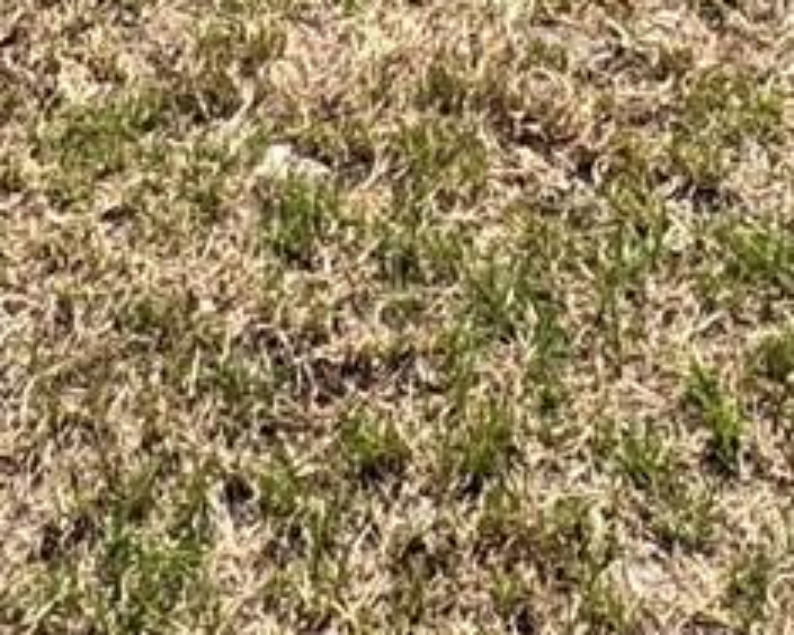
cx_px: 324
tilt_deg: +0.9
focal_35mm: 93
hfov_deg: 20.6
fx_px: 2185
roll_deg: -1.1
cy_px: -1013
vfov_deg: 12.2
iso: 40
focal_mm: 2.22
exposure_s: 1/1094
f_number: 2.2
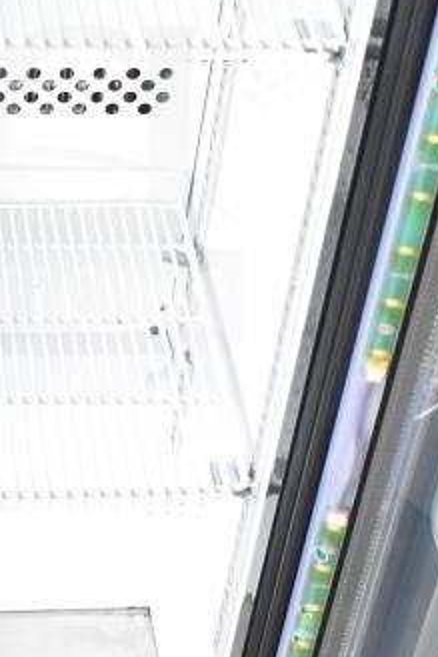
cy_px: 184
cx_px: 18
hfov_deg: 13.0
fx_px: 1903
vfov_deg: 19.5
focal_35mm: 104
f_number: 6.3
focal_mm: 25
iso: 1600
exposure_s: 1/160
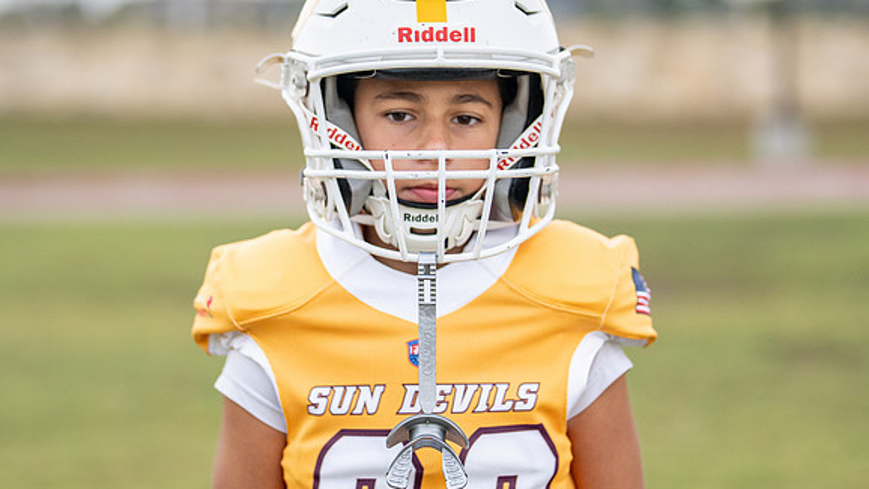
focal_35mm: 100
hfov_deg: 21.4
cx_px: 399
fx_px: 2304
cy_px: 179
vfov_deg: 12.1
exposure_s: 1/1000
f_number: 1.2
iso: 320
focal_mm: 50
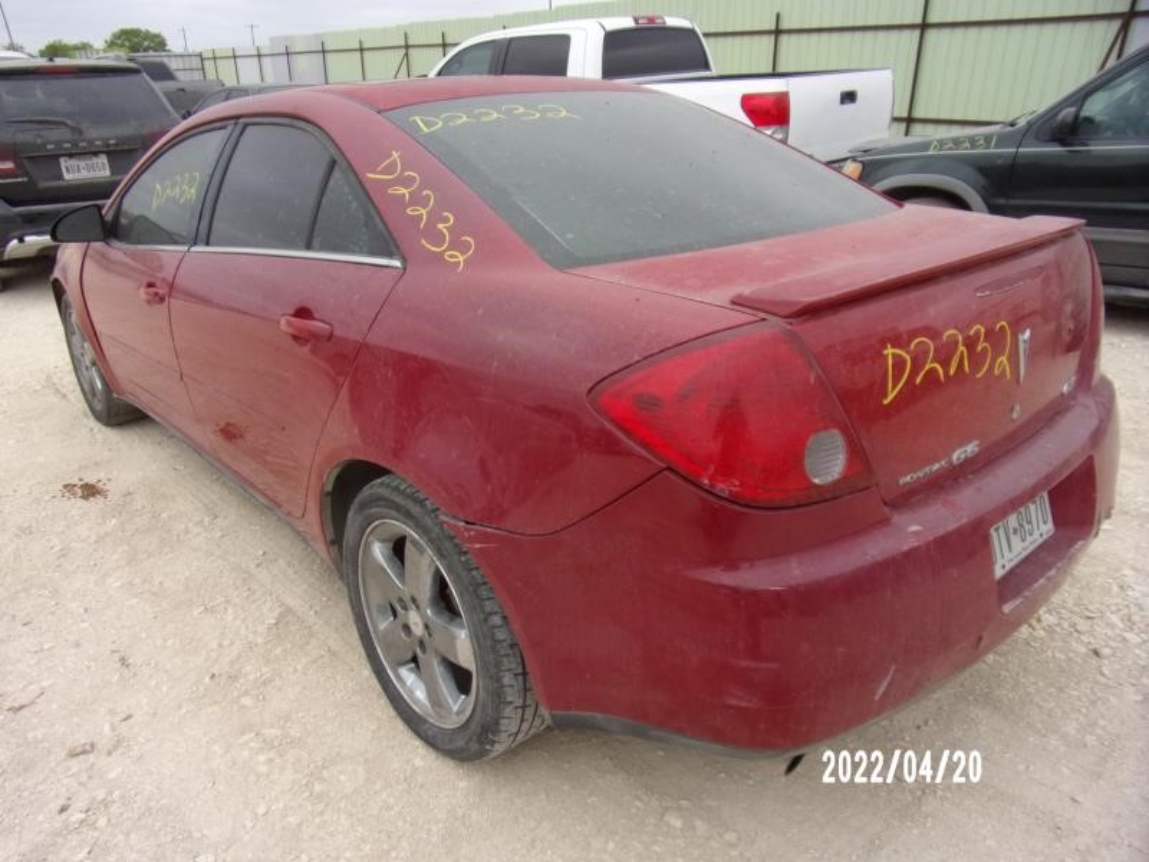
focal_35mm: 24
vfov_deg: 56.8
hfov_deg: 71.6
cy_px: 431
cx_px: 574
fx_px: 797
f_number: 3.3
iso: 80
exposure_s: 1/450
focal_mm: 4.3
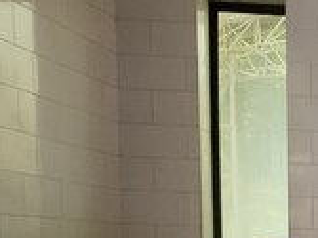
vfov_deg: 14.2
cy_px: 395
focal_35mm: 95
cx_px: 592
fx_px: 872
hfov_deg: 16.7
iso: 250
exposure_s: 1/216
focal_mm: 3.94
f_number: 1.9
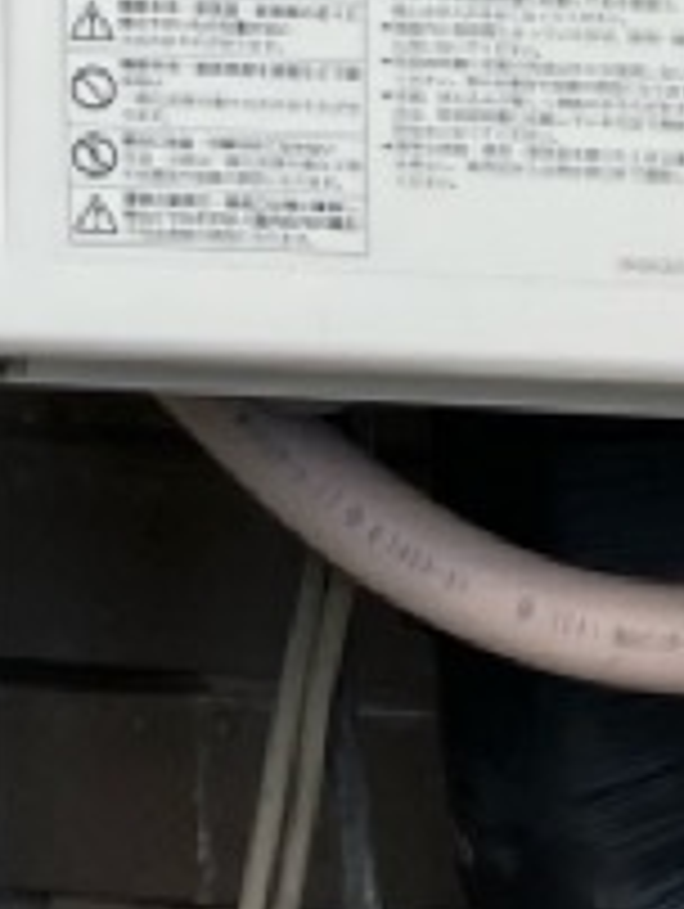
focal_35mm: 177
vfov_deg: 10.4
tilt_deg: -12.7
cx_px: 918
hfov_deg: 8.3
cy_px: -765
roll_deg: -1.3
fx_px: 4653
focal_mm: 3.99
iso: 32
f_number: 1.8
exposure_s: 1/121
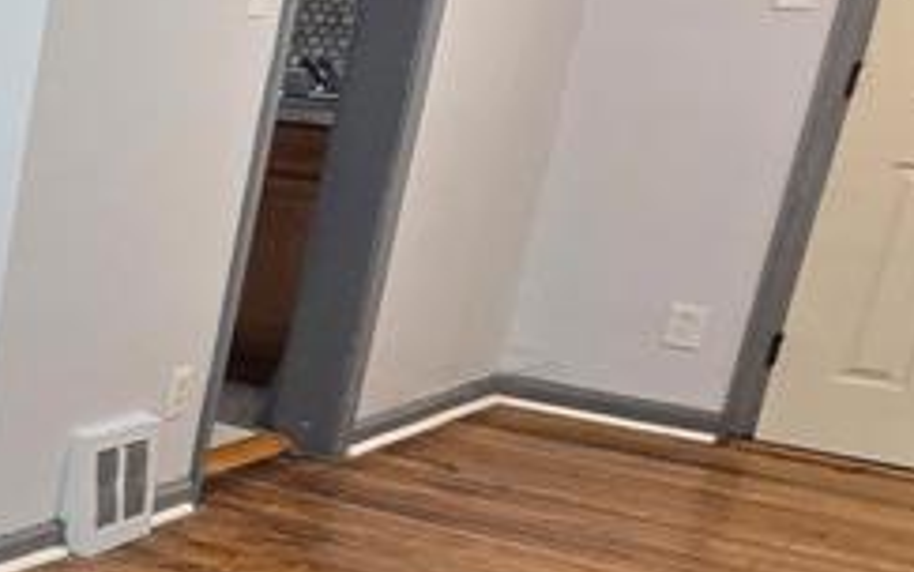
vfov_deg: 22.4
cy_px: 331
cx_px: -985
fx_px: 1445
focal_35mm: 58
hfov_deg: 18.4
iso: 250
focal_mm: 2.2
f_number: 2.2
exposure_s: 1/60
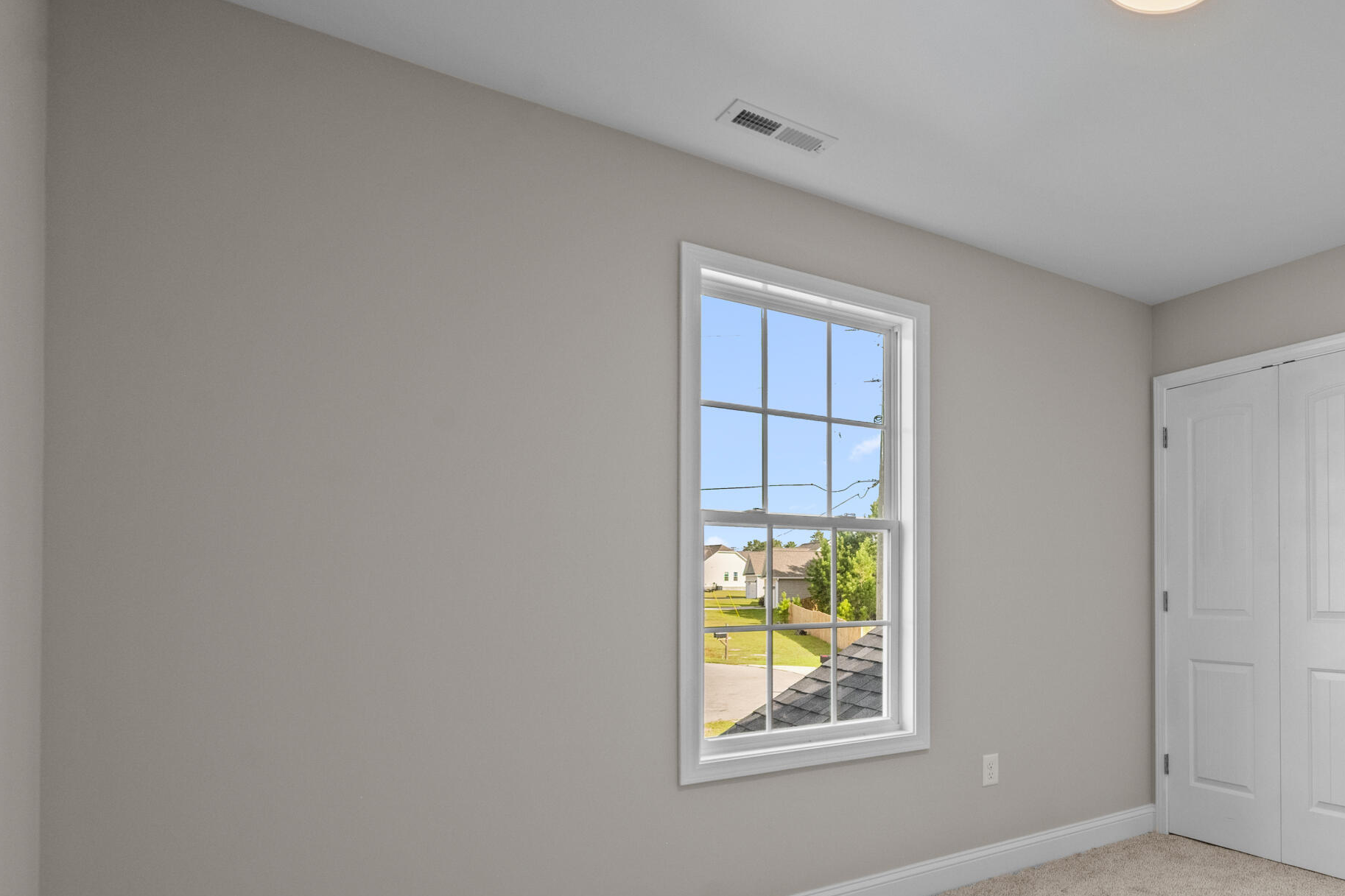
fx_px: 859
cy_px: 571
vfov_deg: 54.4
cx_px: 1079
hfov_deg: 68.7
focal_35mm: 23
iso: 640
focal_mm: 14
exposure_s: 1/25
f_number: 7.1
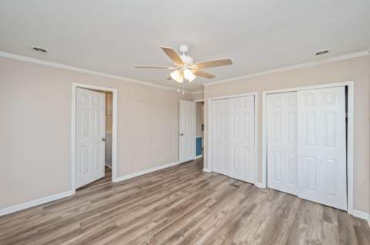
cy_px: 122
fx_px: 144
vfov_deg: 81.0
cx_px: 185
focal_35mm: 14
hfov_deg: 104.4
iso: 320
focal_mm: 14
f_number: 9
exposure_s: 1/30
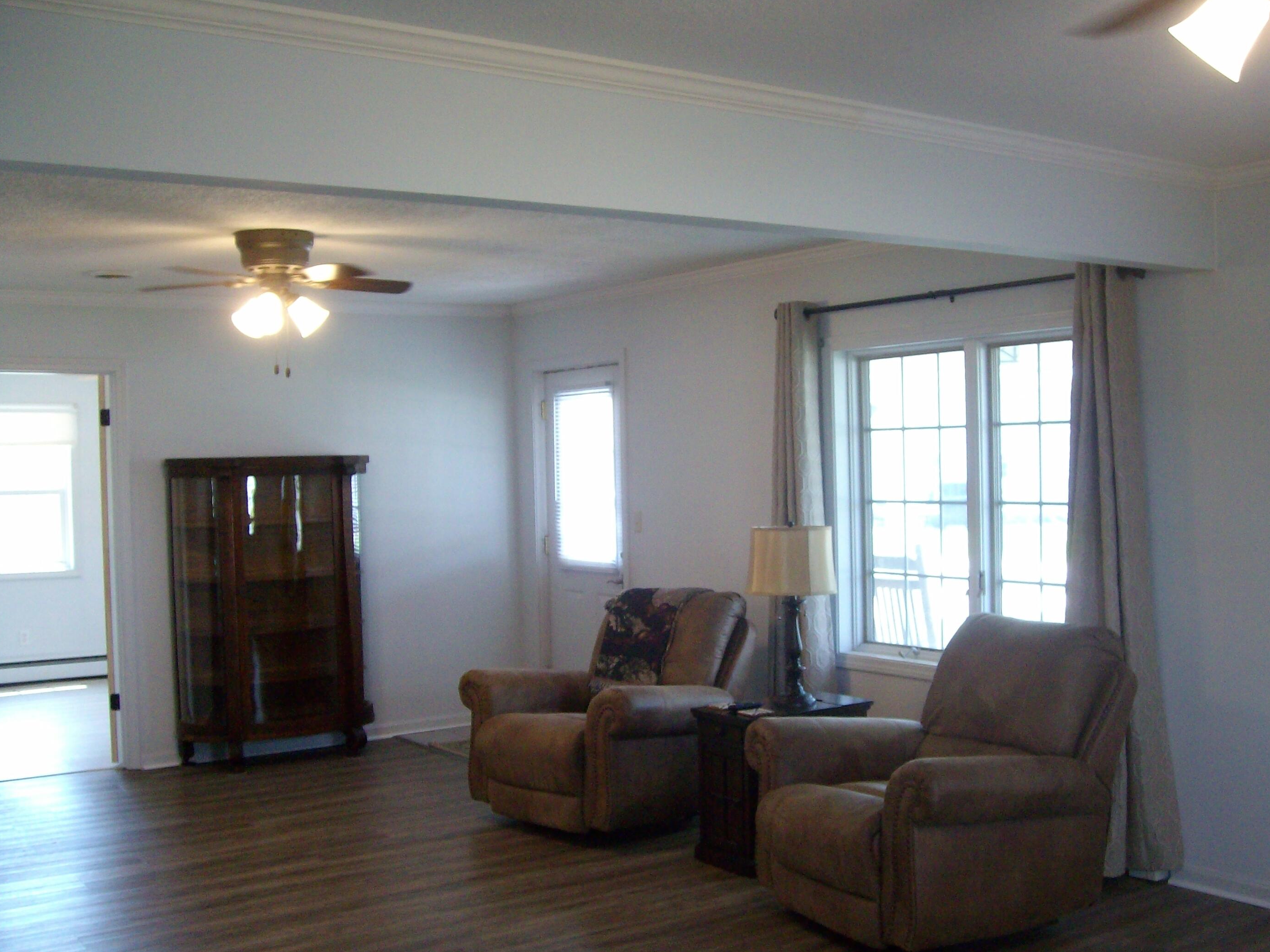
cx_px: 678
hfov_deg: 48.9
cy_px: 515
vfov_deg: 37.7
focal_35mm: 38
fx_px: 1394
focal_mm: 5.8
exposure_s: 1/40
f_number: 2.8
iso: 200
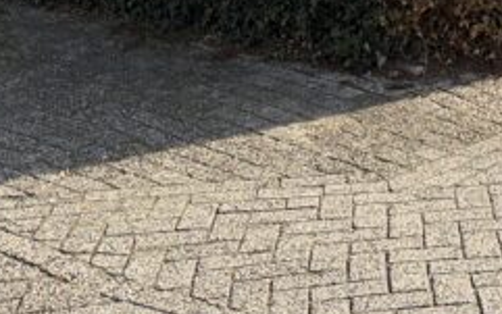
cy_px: -329
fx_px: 1479
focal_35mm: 108
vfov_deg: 11.0
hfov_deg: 18.9
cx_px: 471
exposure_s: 1/2907
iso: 100
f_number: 1.78
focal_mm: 6.76
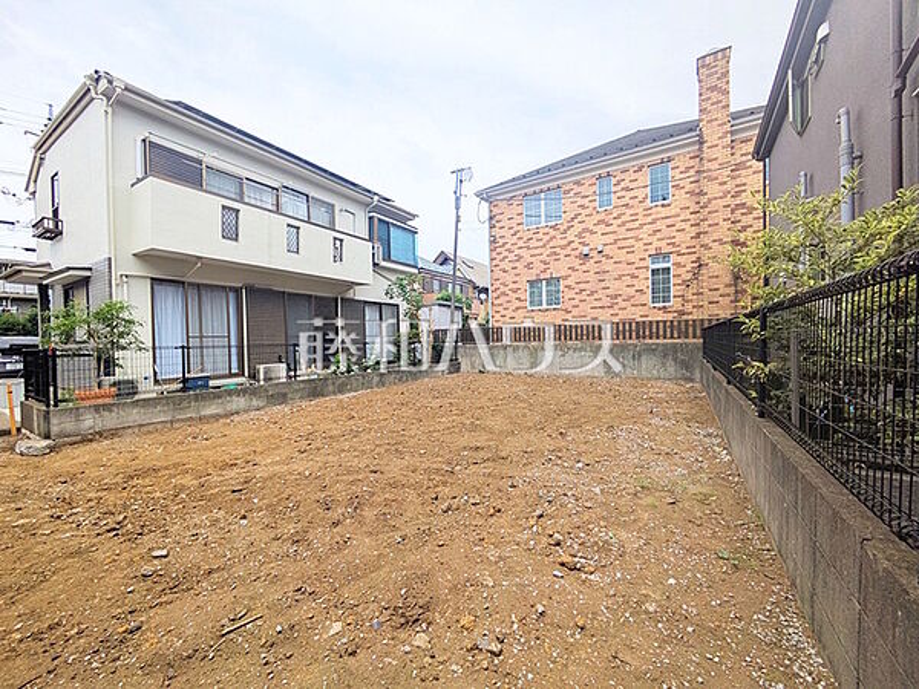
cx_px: 460
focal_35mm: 14
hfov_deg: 102.1
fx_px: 372
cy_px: 344
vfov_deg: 85.7
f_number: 2.2
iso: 49
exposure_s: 1/1284
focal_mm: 1.83
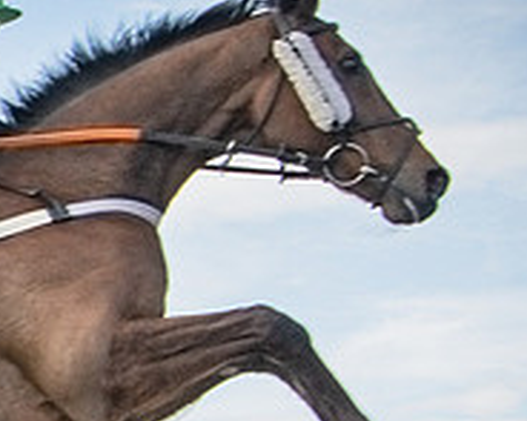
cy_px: 348
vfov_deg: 11.0
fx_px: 2182
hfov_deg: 12.3
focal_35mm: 140
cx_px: -512
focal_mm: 20
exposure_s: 1/1100
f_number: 8
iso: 800
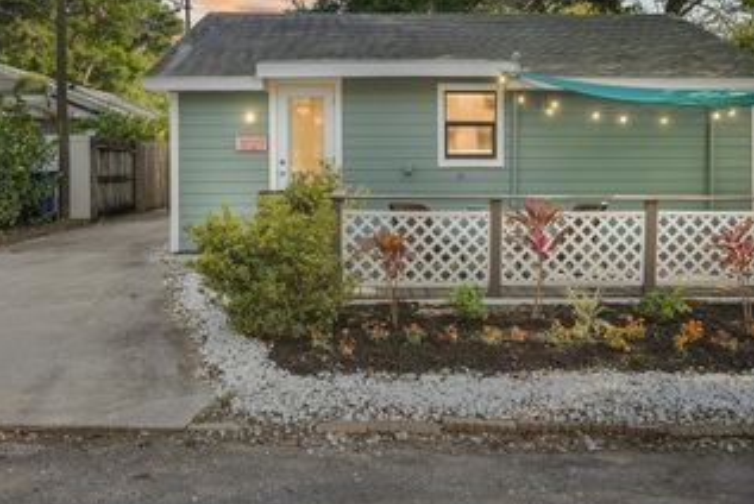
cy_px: 166
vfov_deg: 42.1
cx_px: 397
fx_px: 645
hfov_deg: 60.5
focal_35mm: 31
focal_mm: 19.5
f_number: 8
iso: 1600
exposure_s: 1/800
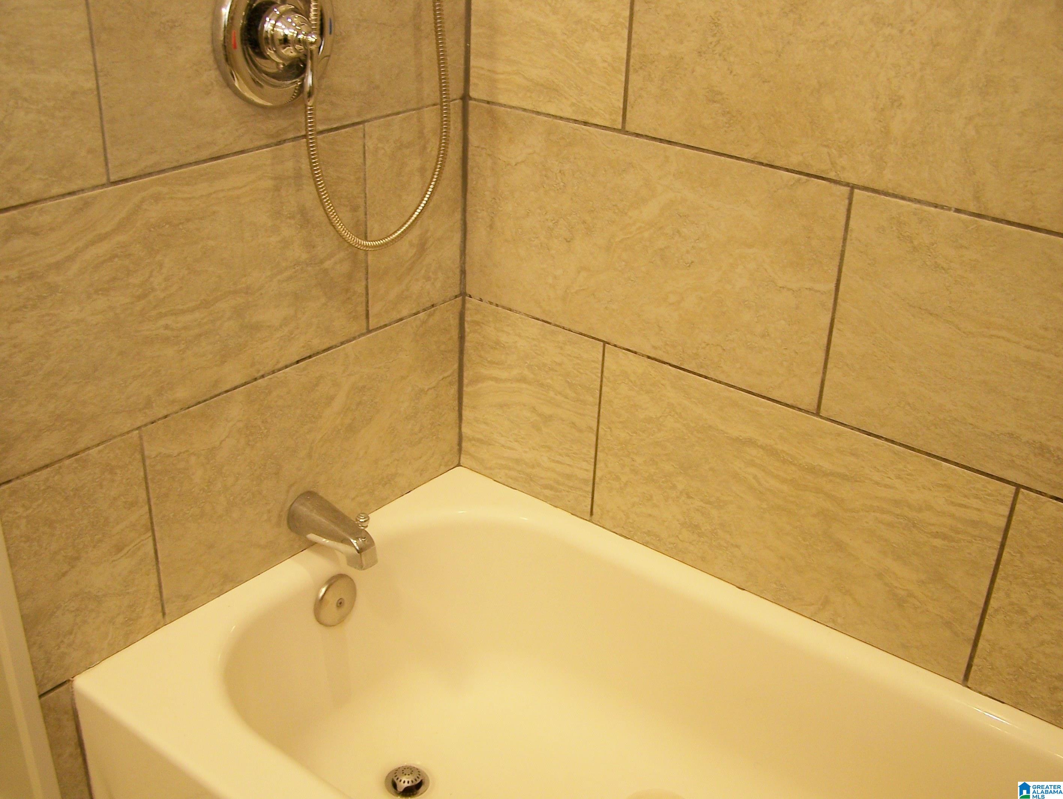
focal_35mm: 38
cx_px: 532
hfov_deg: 48.9
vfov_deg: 37.8
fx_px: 1168
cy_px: 400
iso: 80
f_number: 2.8
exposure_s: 1/25
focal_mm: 6.3
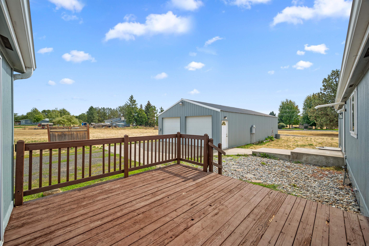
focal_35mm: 14
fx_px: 143
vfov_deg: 81.2
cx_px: 184
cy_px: 123
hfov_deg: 104.3
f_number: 8
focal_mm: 14
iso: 100
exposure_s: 1/30
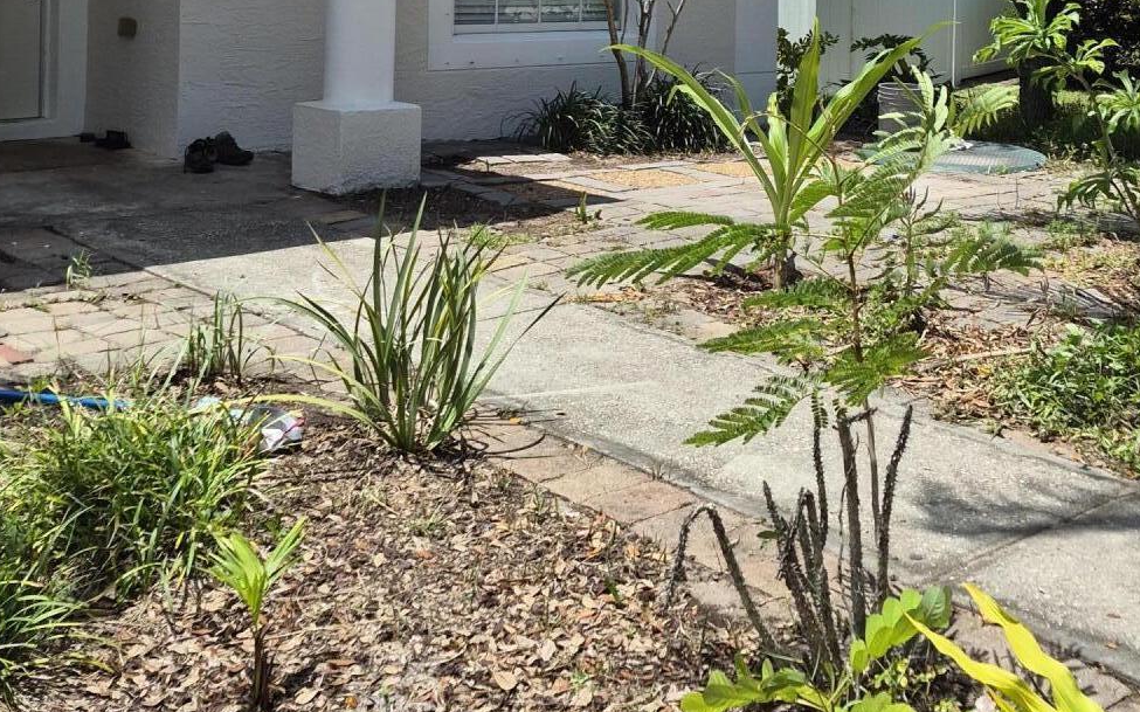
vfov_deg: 24.5
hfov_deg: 39.9
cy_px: -22
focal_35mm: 50
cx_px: 751
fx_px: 1553
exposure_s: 1/5040
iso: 80
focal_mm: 5.4
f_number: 1.8
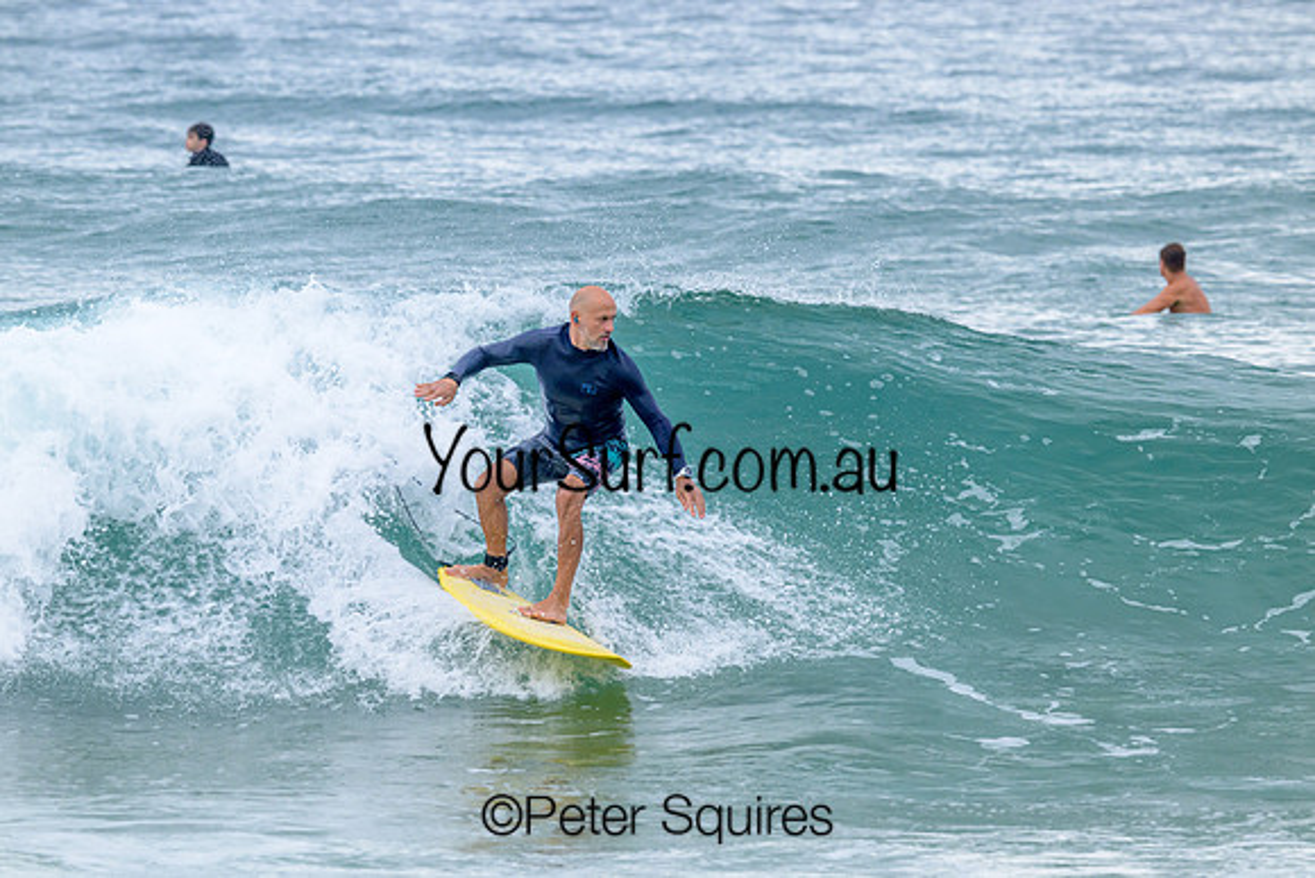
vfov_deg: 3.1
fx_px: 16087
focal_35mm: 440
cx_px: 658
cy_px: 439
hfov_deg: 4.7
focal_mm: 430
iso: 1600
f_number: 10
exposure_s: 1/2000
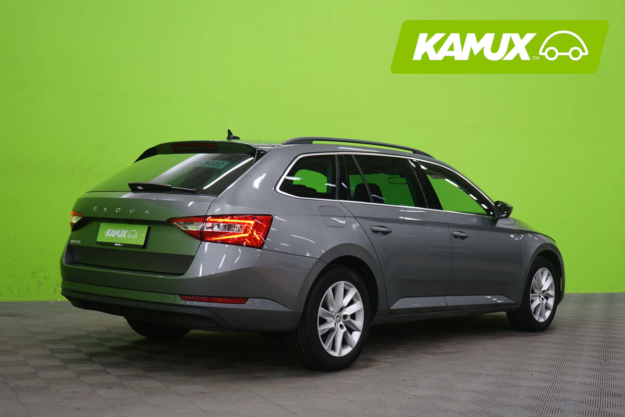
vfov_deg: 27.5
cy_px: 208
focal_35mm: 49
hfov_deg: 40.3
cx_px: 312
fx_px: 851
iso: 400
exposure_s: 1/8
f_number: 5
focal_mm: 49
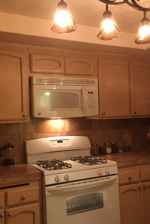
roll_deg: +2.3
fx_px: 256
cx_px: 87
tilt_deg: +1.5
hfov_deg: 32.6
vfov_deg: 47.4
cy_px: 111
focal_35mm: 41
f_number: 2.2
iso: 200
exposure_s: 1/15
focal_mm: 4.15
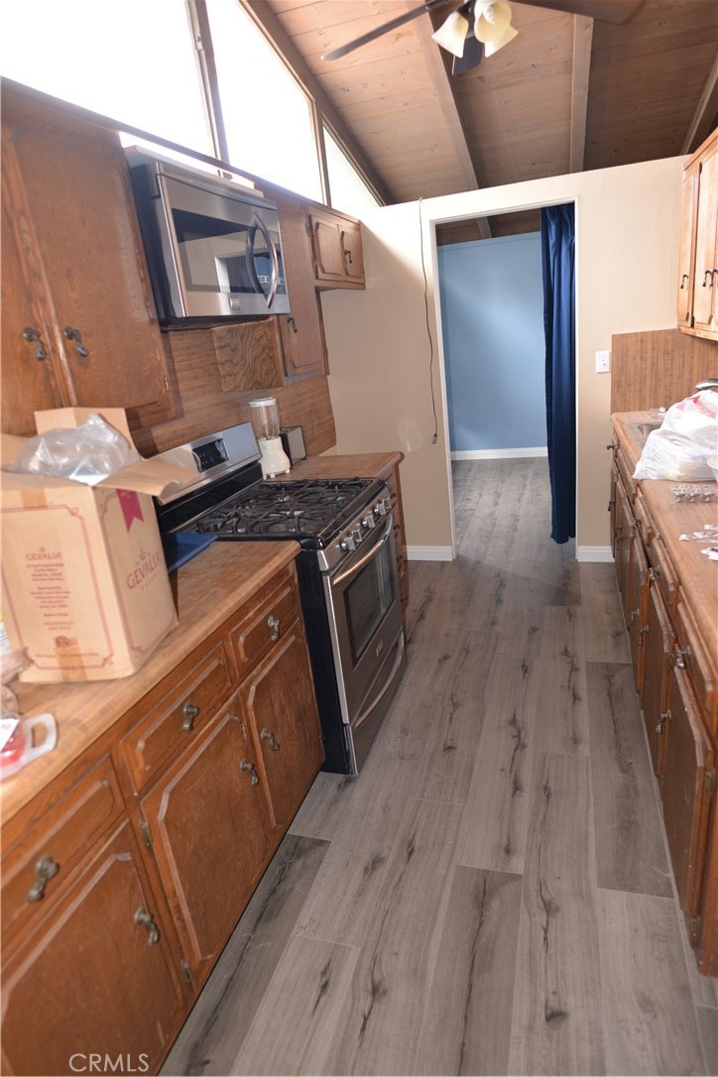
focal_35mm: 20
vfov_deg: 84.0
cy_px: 538
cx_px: 359
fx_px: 598
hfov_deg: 61.9
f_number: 2.8
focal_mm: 20
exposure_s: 1/60
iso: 640
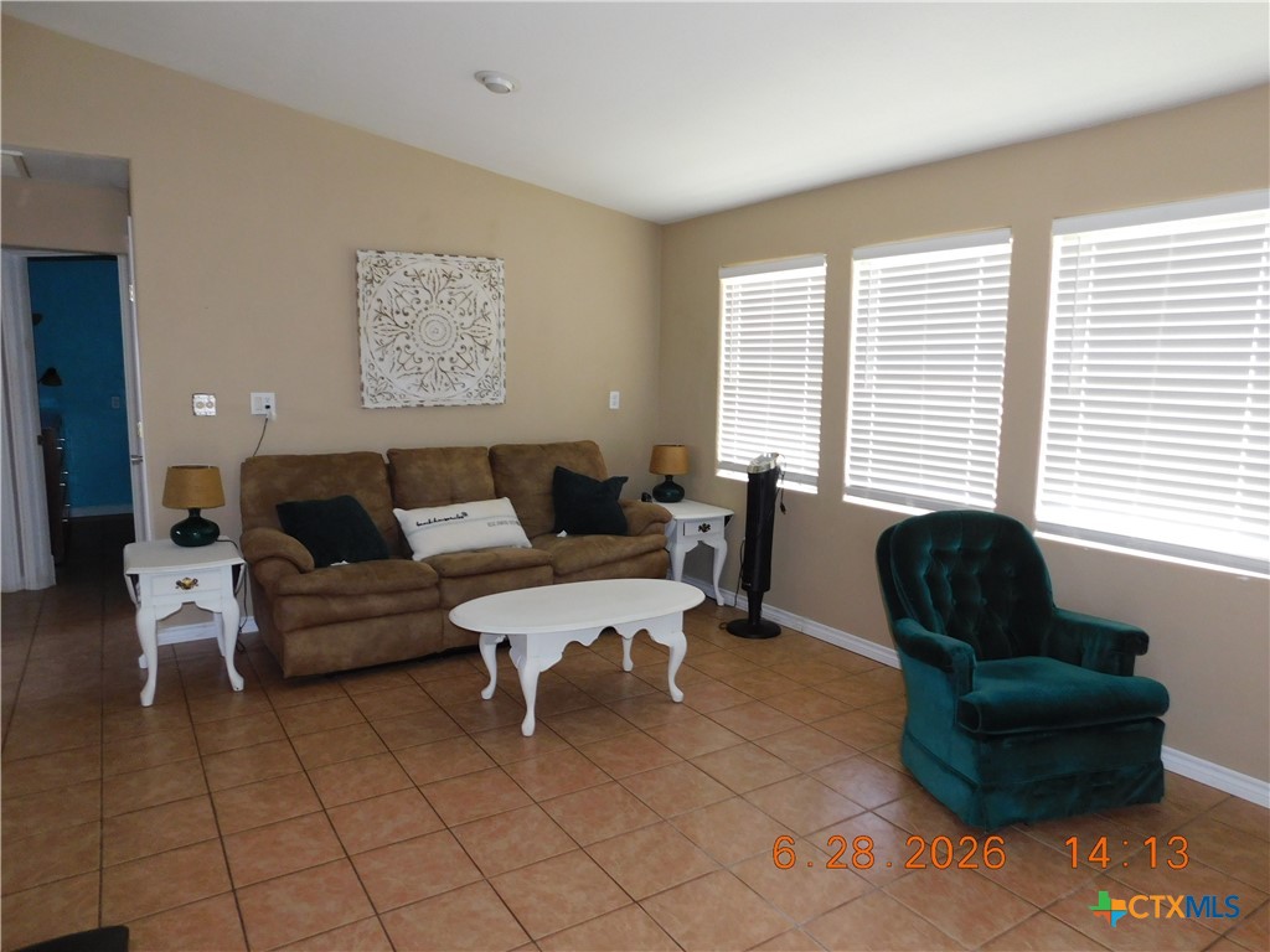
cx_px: 635
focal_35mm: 23
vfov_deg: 58.9
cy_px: 476
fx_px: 844
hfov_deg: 73.9
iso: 200
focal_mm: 4
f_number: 3
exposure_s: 1/30
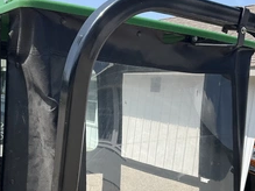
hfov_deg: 36.2
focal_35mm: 53
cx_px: 127
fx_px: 390
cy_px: 150
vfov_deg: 27.0
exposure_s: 1/1451
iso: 25
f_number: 1.8
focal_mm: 3
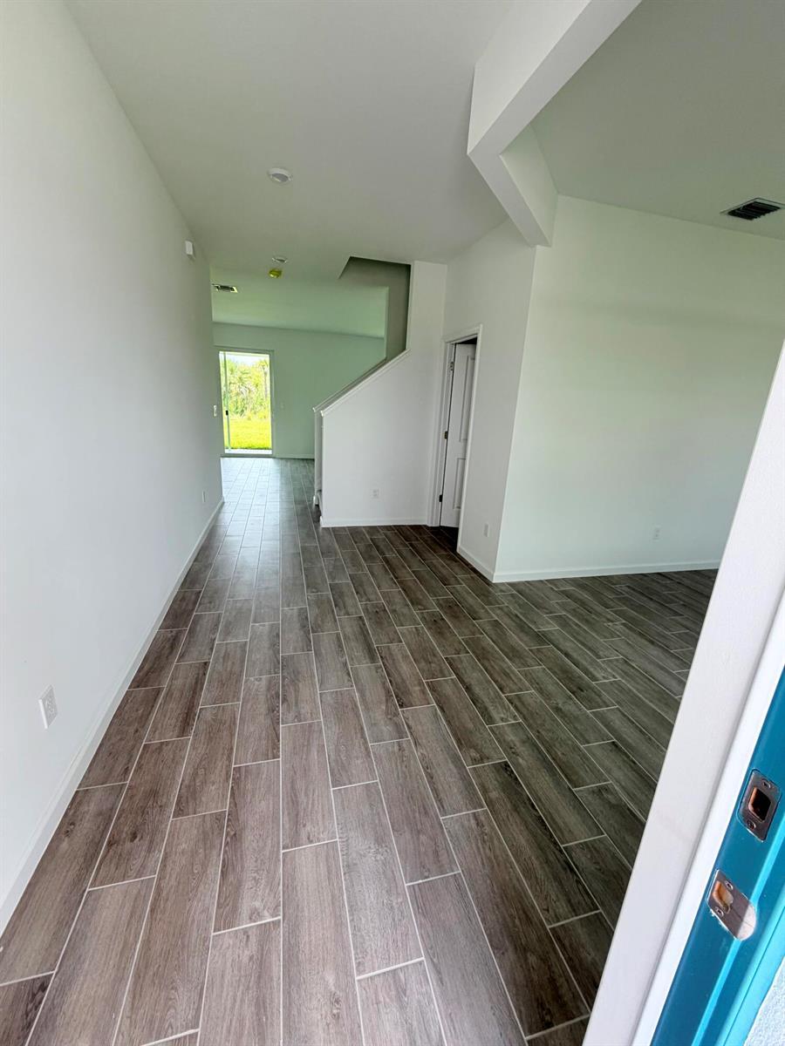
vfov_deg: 102.1
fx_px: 423
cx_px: 392
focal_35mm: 14
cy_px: 523
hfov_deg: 85.7
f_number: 2.2
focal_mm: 2.22
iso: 64
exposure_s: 1/121
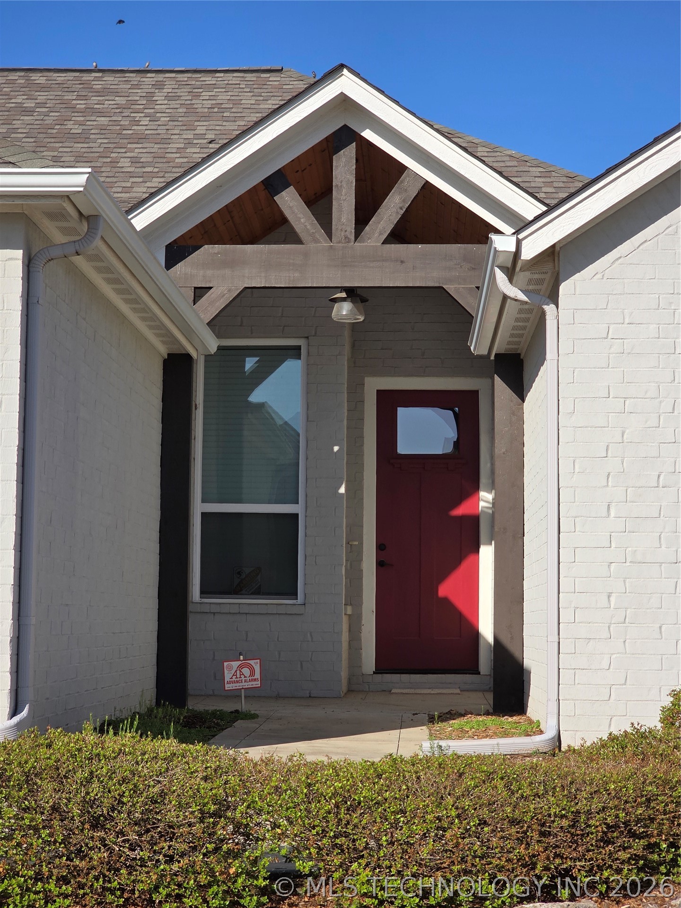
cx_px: 340
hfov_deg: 21.3
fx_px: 1810
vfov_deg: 28.2
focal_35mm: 69
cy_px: 454
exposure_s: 1/2308
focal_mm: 7.9
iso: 50
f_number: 2.4
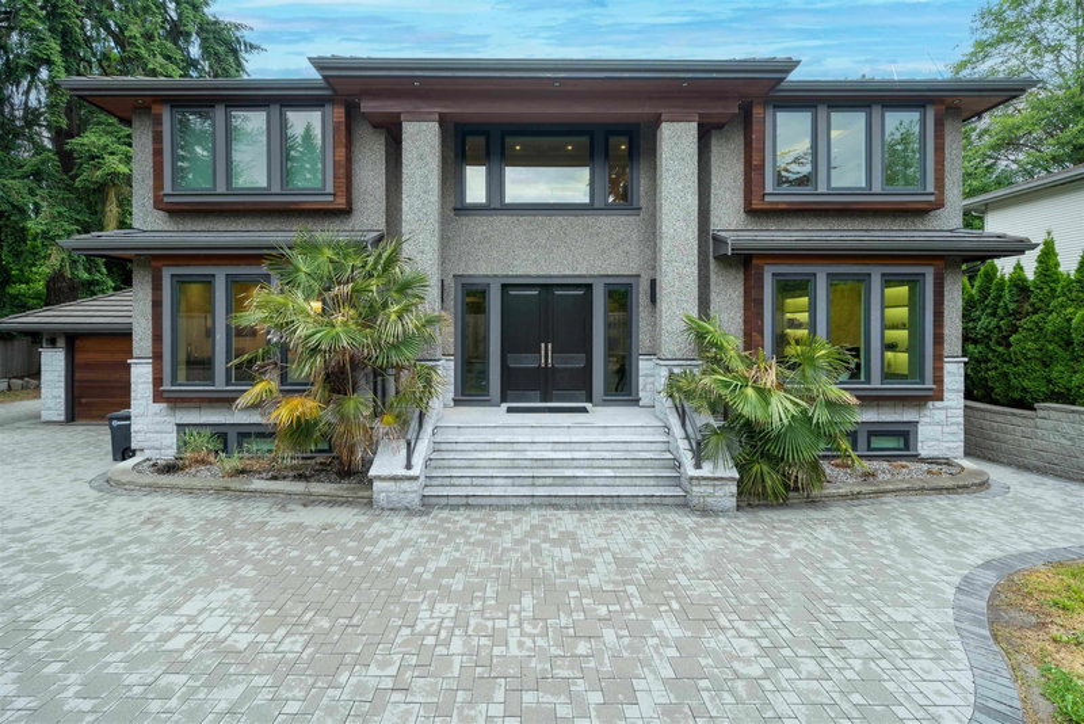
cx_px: 542
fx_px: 452
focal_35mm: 15
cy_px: 362
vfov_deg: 77.4
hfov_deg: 100.4
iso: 100
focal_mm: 15
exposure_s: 1/80
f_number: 6.3
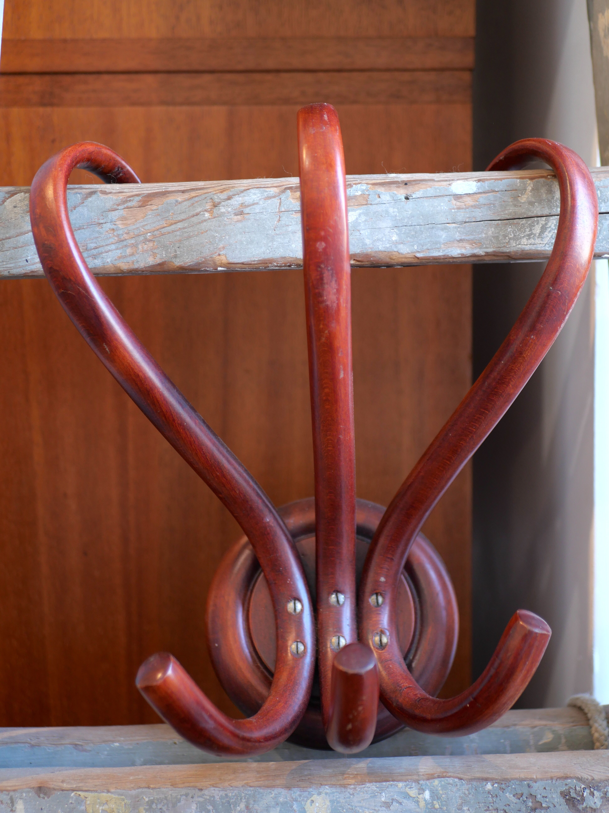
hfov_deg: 29.1
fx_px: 1173
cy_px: 406
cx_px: 304
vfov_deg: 38.2
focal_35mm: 50
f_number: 1.7
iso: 250
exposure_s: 1/60
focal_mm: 25
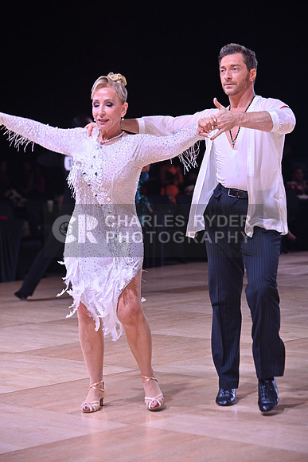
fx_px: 1180
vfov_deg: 22.1
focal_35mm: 92
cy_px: 231
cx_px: 154
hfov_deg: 14.9
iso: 800
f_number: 9
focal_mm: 92
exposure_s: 1/320
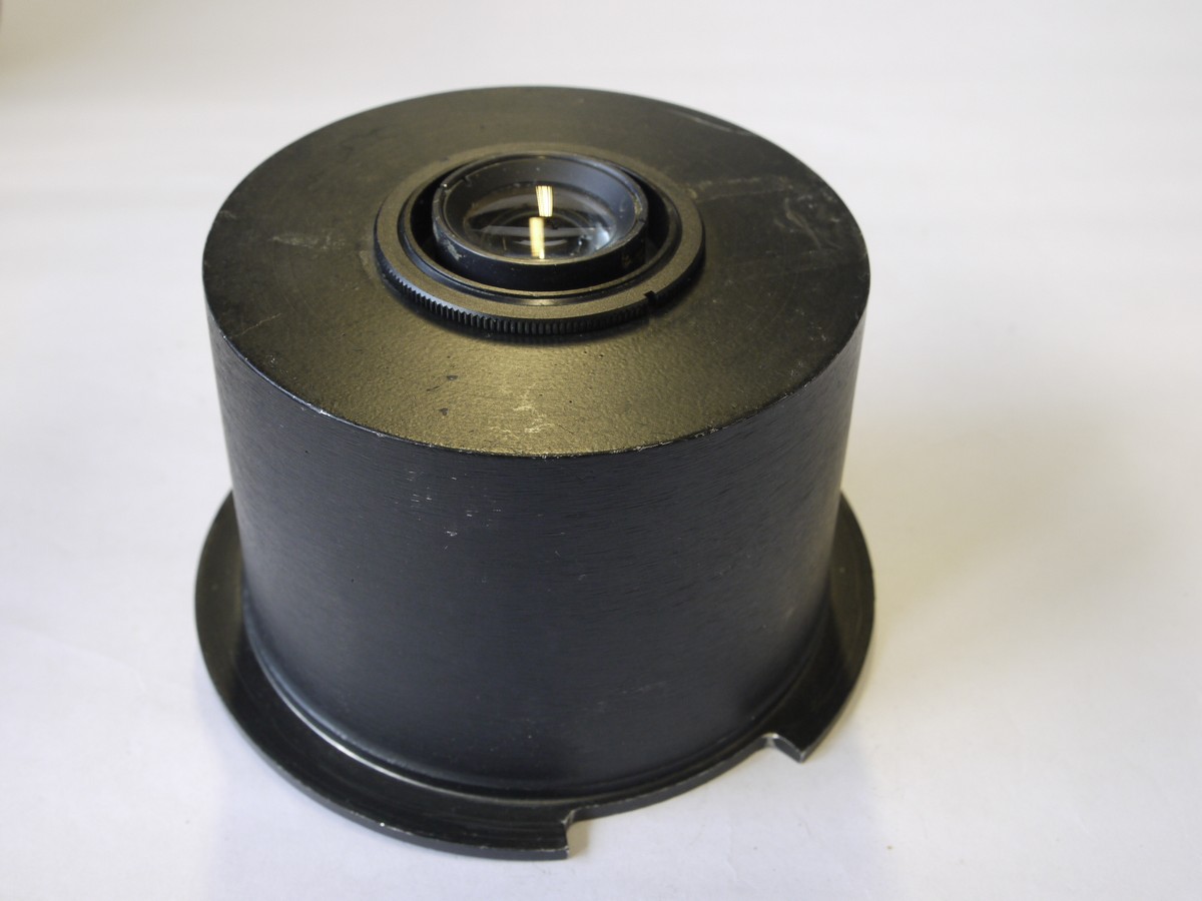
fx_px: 1458
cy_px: 450
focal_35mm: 42
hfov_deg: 44.8
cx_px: 601
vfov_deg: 34.3
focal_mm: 21
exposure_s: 1/20
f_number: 9
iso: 400
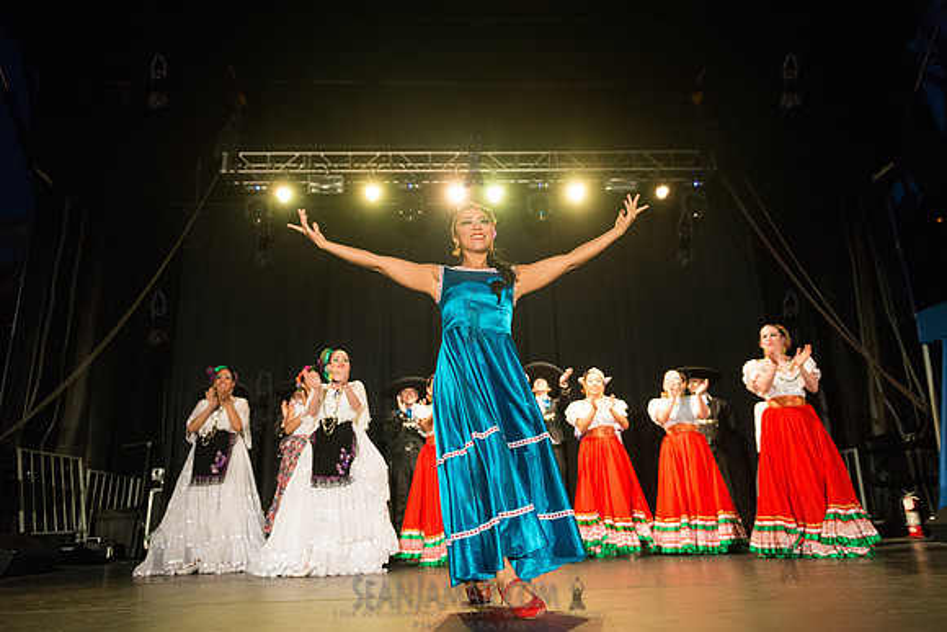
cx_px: 474
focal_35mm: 25
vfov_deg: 51.3
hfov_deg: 71.5
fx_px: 658
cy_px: 316
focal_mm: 24
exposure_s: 1/500
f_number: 2.8
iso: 4000
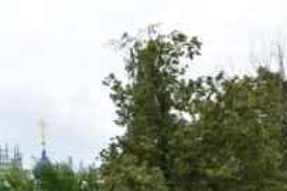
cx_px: -30
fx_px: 1131
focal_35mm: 142
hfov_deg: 14.1
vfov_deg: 9.5
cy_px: 238
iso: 200
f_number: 10
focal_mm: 32
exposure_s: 1/250
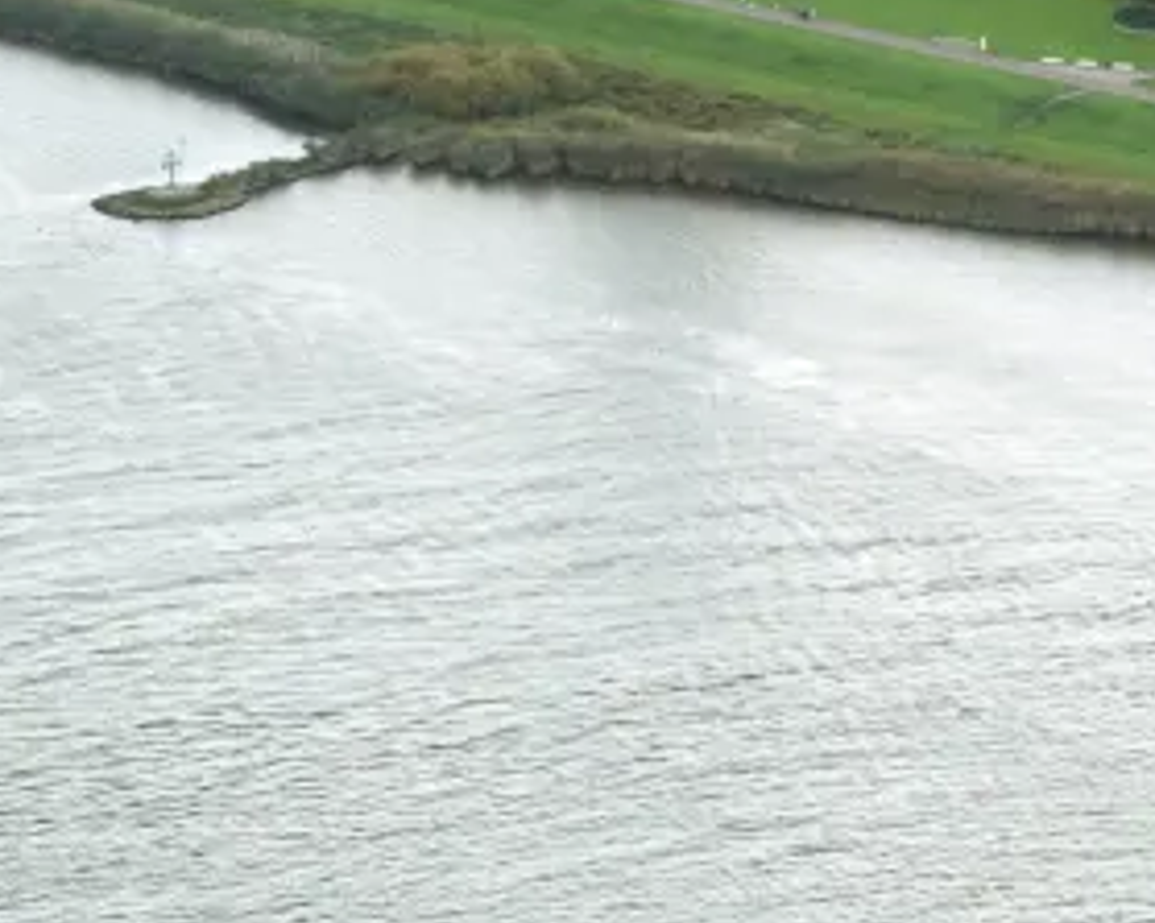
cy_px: 1157
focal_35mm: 349
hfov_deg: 5.5
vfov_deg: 4.4
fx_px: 11926
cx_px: -551
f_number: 8
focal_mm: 95
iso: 1250
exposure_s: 1/1000
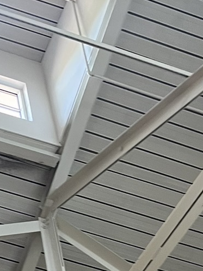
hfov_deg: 12.8
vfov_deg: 18.1
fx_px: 837
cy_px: 243
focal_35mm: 107
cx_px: -139
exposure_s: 1/60
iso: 125
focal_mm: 5.1
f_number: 1.6
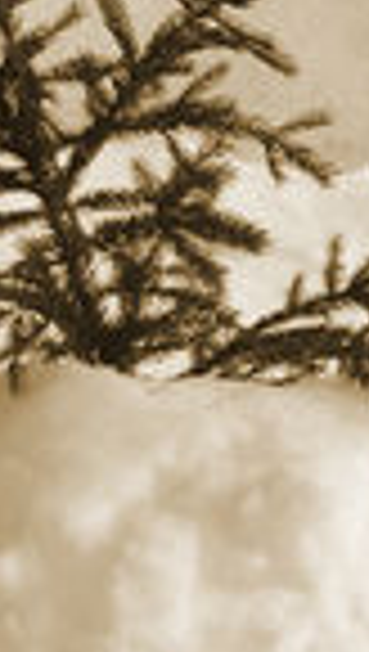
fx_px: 4088
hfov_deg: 4.8
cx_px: 1372
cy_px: -479
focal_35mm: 236
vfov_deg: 8.8
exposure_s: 1/779
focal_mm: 8.9
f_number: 3.2
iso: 50
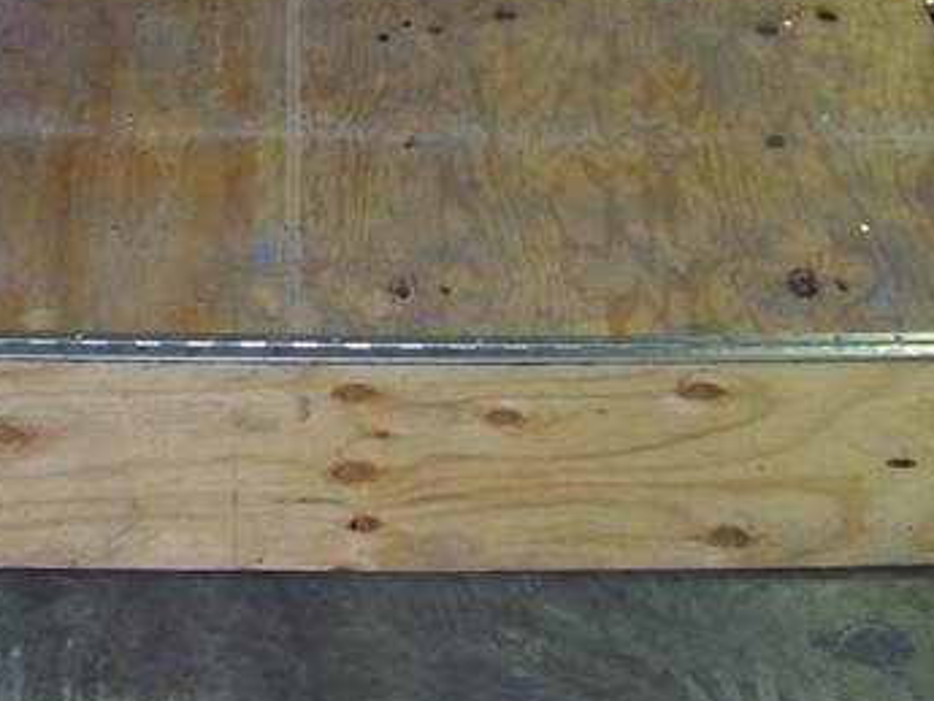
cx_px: 279
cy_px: 107
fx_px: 1970
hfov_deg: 26.4
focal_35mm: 73
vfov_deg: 19.9
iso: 200
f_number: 2.8
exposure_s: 1/30
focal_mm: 5.85
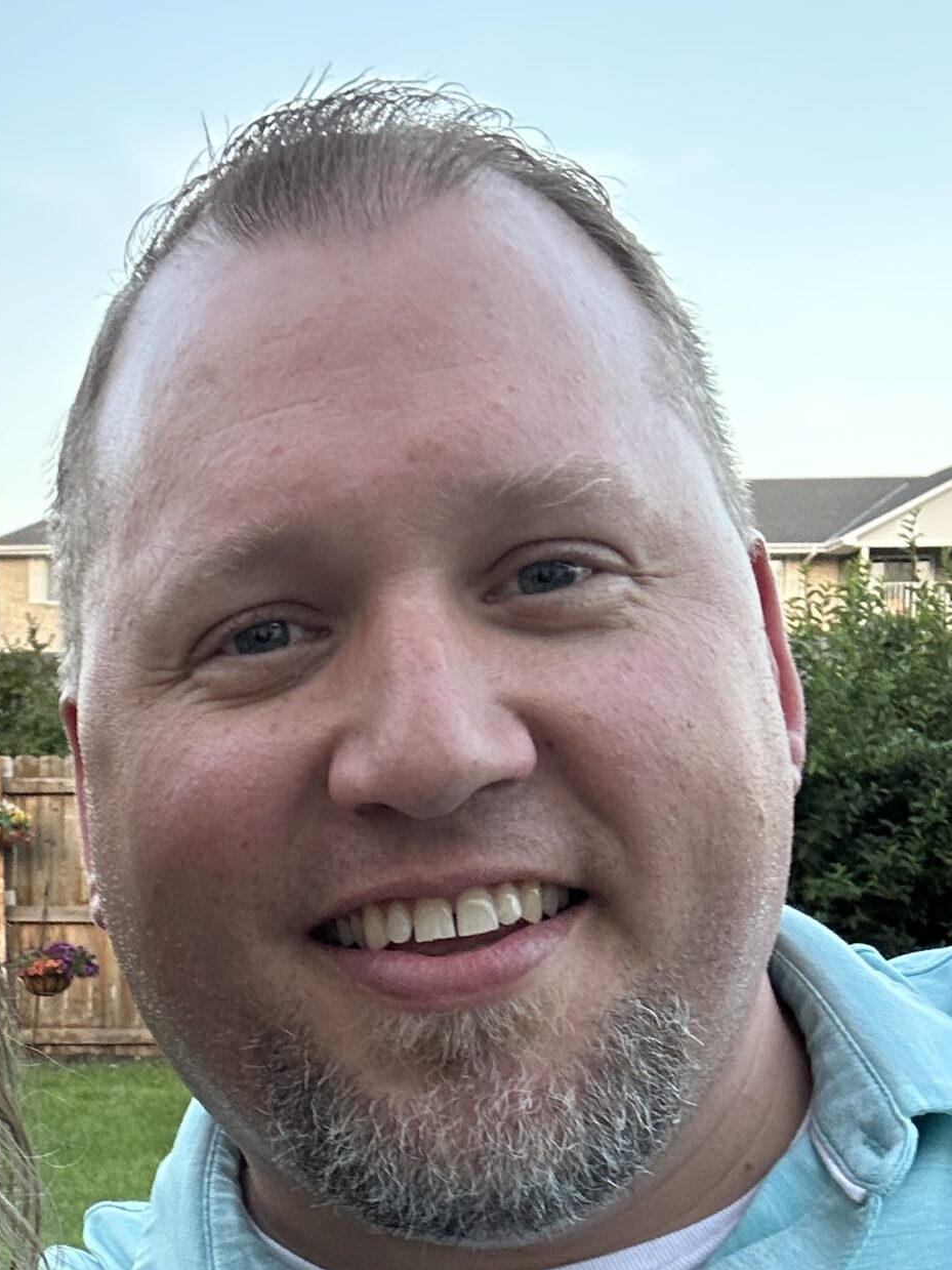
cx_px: 26
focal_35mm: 62
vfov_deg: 29.5
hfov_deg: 22.8
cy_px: 1214
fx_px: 2274
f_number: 1.9
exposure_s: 1/77
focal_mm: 2.69
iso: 80
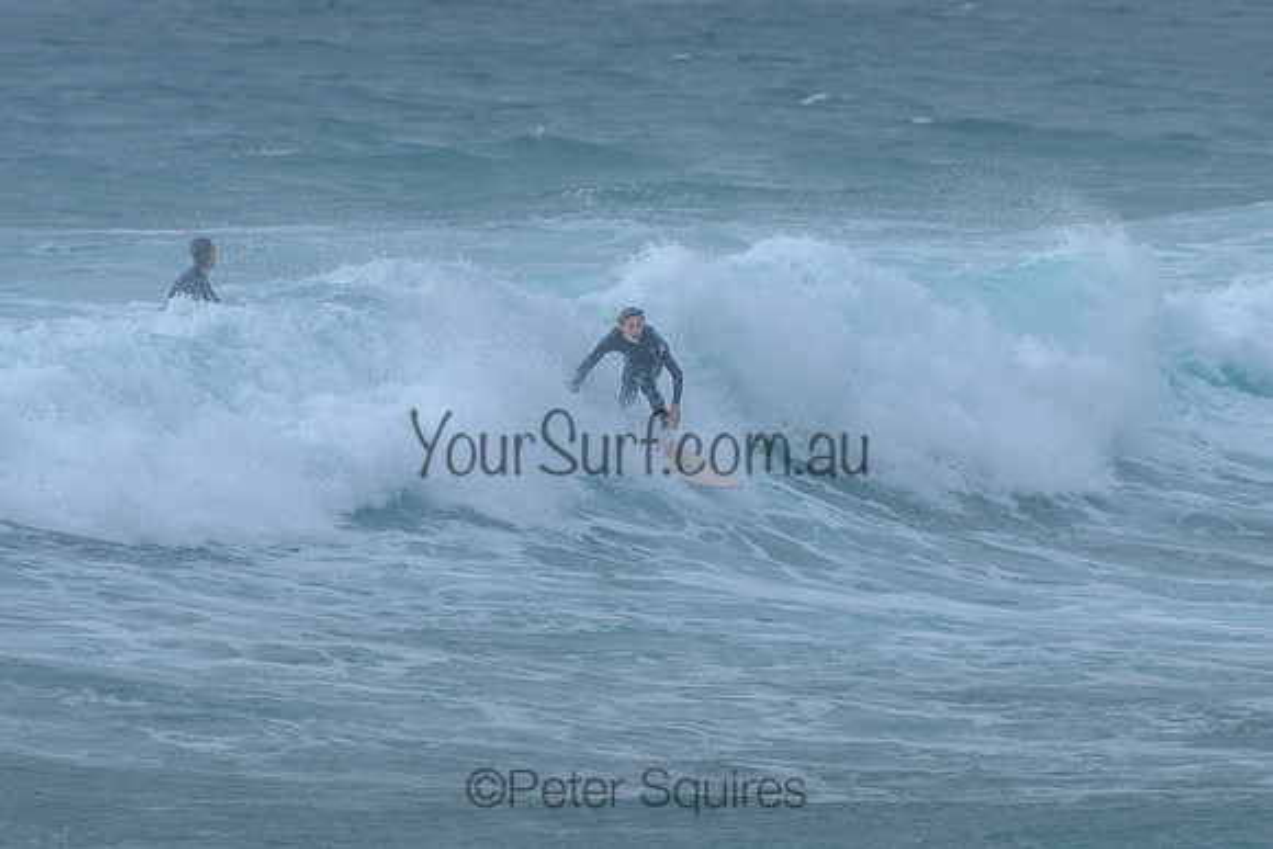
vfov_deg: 2.5
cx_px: 583
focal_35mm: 550
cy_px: 343
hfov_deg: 3.7
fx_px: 19464
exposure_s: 1/2000
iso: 500
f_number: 9
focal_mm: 400
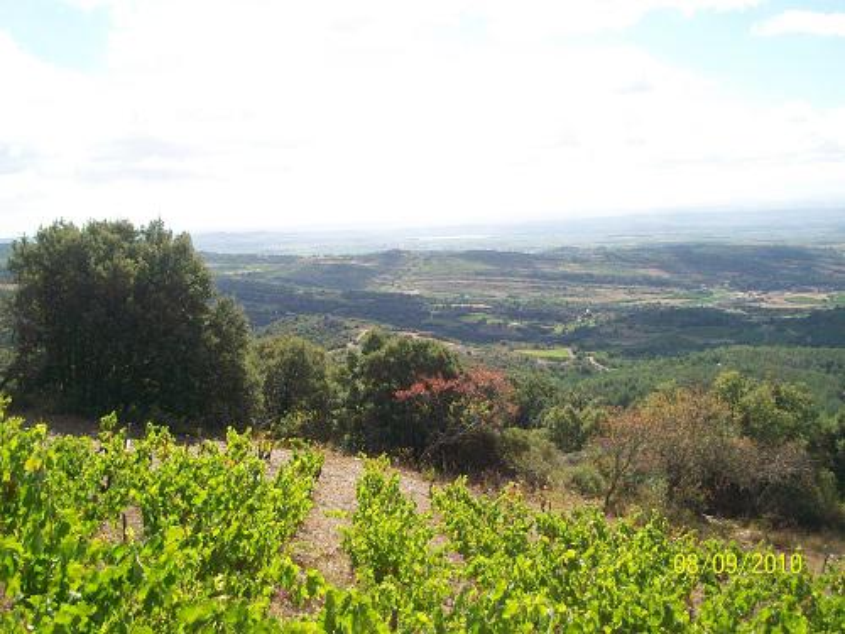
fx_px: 976
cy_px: 317
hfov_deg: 46.8
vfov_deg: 36.0
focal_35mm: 40
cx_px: 422
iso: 64
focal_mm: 7.1
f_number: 3.2
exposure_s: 1/500
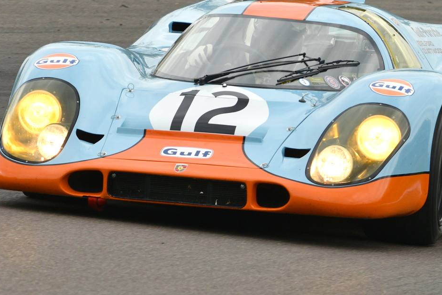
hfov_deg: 2.1
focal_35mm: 965
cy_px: 145
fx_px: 11847
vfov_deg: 1.4
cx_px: 370
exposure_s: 1/640
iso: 500
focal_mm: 300
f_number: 6.3
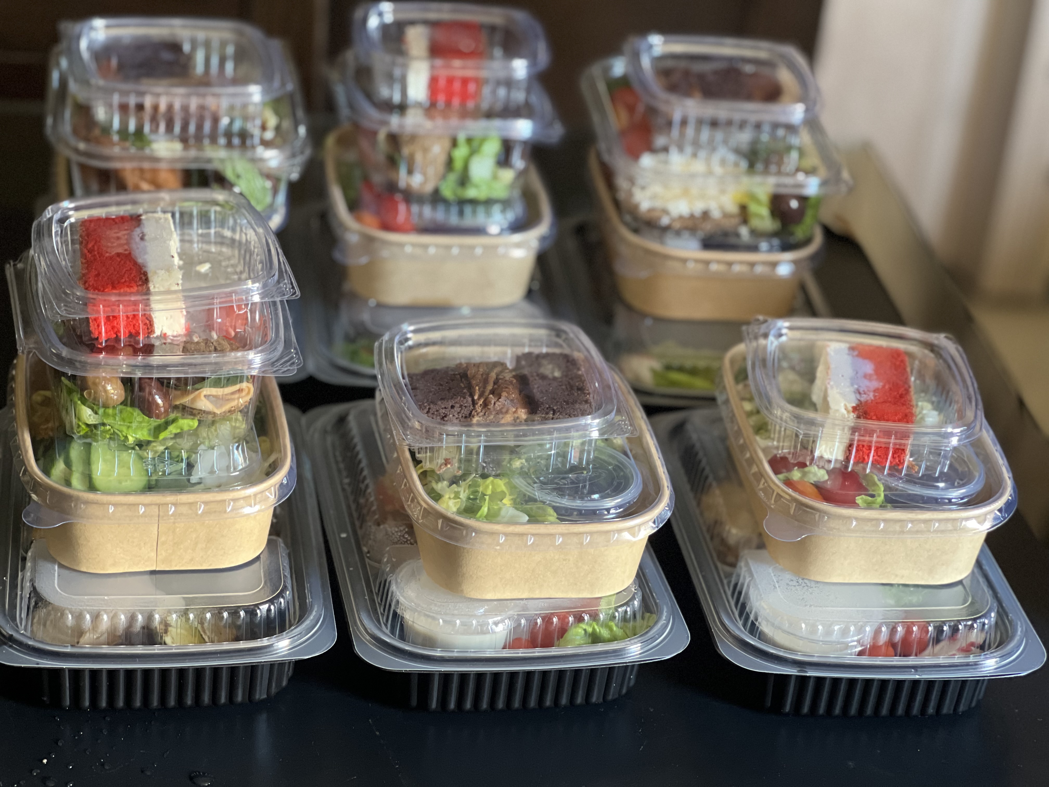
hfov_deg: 25.3
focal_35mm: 77
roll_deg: -5.4
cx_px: 524
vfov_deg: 19.1
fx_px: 2333
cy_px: 394
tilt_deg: -28.3
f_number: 2.8
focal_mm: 9
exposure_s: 1/24
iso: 400
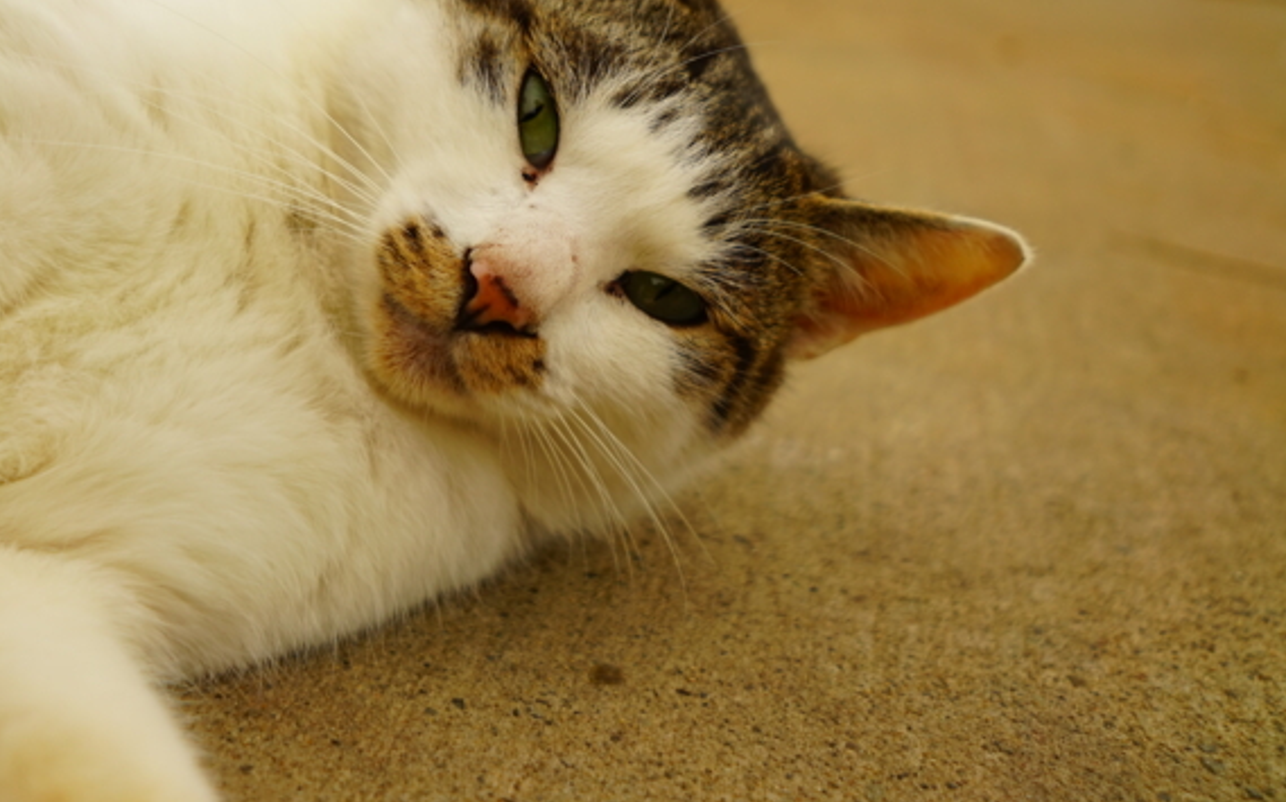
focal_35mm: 43
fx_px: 1506
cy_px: 268
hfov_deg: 45.9
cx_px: 506
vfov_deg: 29.6
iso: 100
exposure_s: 1/500
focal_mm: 20
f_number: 2.8
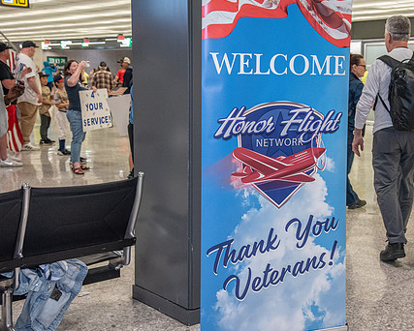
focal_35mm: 51
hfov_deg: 36.2
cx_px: 280
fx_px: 625
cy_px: 151
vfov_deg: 29.7
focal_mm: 40
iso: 3200
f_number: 5
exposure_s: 1/125
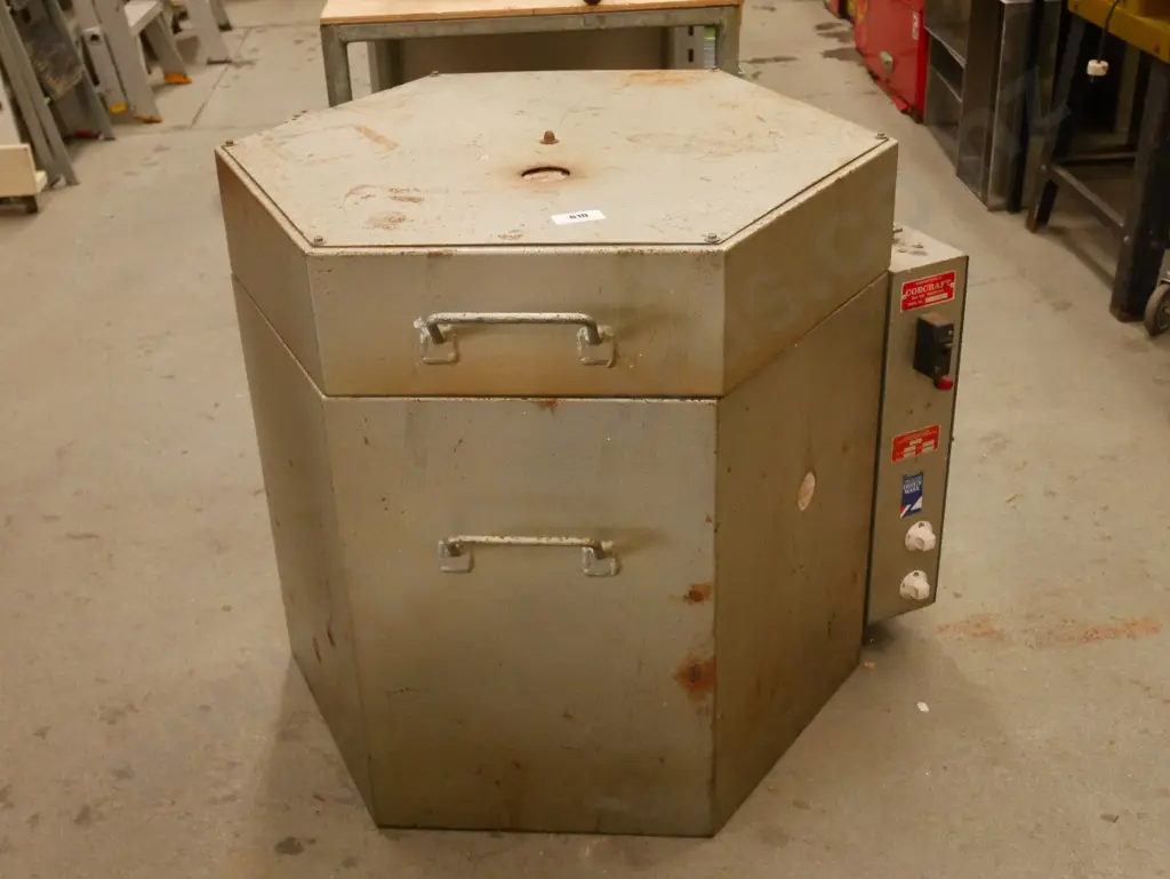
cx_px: 585
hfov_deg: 44.8
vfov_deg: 34.4
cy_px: 440
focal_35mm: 42
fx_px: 1420
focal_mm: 21
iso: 3200
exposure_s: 1/125
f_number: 4.7
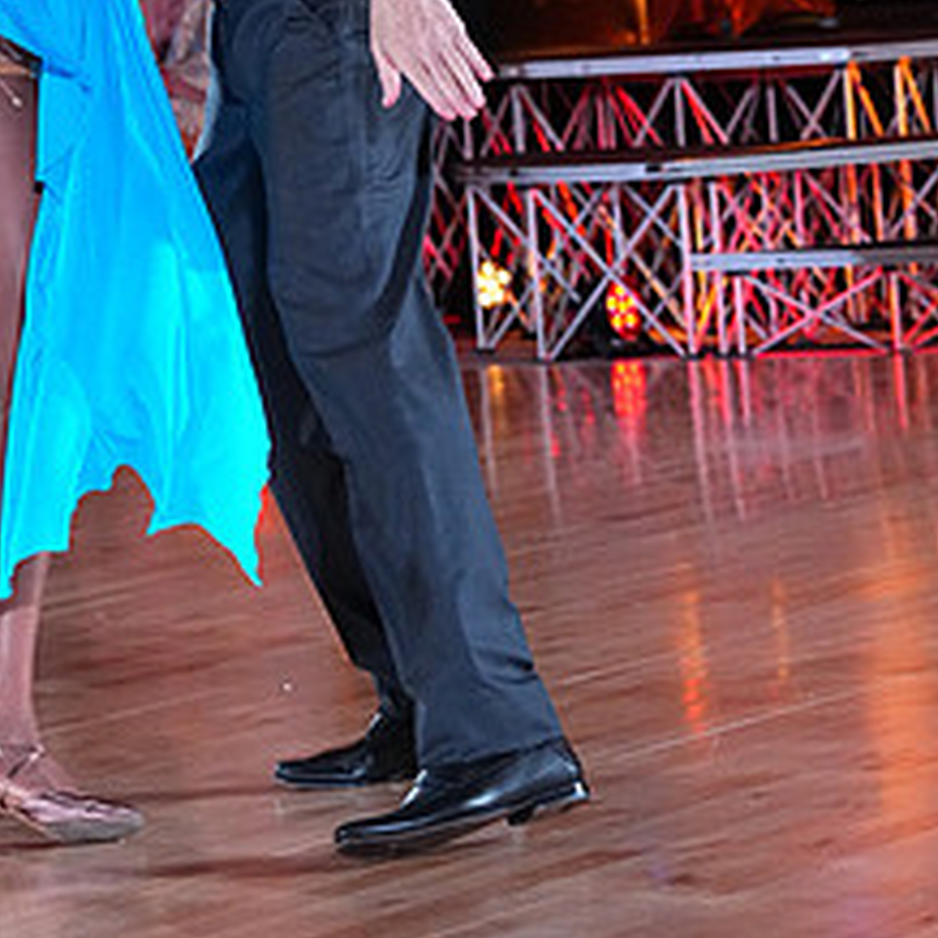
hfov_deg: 7.4
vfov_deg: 7.3
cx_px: 200
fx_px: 7266
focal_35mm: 237
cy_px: -181
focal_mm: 105
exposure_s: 1/400
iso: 5000
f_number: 5
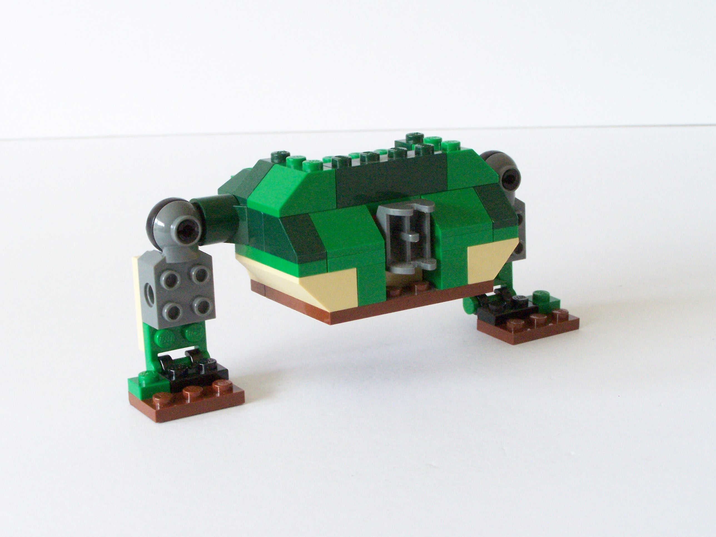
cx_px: 358
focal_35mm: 69
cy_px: 268
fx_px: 1427
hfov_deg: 28.2
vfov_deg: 21.3
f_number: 5.6
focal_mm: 11.5
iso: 400
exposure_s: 1/60
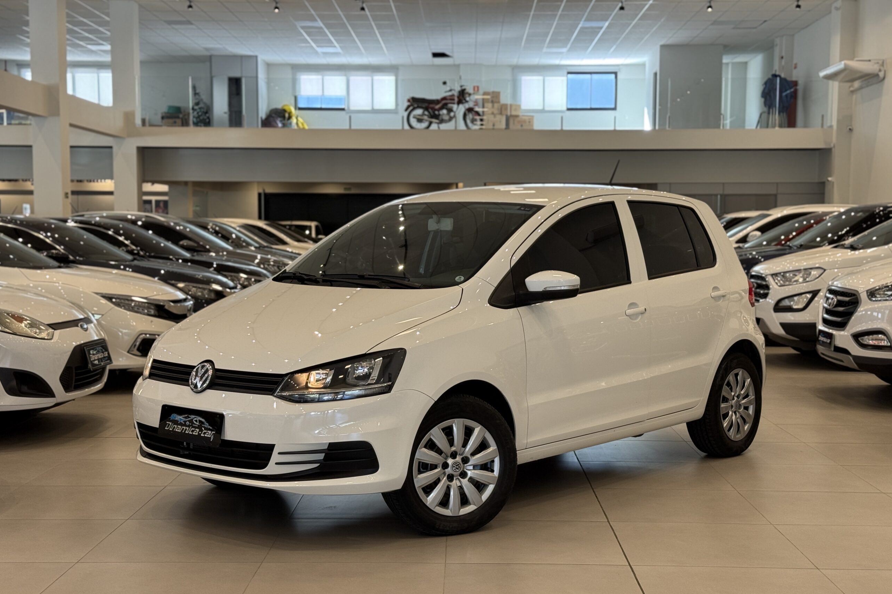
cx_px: 446
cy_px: 312
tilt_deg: -3.4
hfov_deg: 39.6
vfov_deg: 27.0
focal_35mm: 50
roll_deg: +0.0
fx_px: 1239
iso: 64
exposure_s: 1/60
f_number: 1.78
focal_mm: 6.76
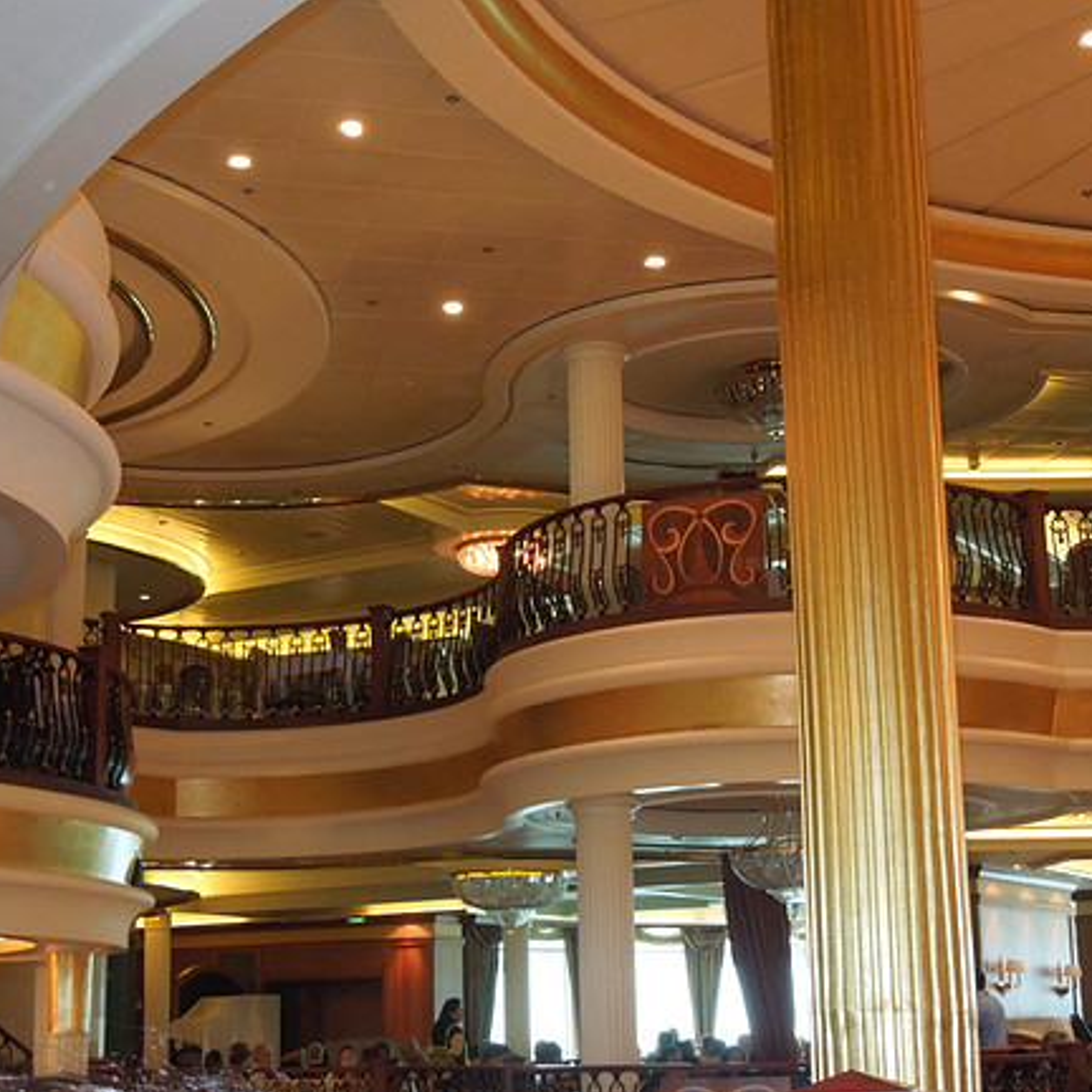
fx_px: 2034
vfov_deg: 30.0
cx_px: 549
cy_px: 547
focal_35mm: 57
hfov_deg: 30.0
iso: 800
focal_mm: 8.7
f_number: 4
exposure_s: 1/30
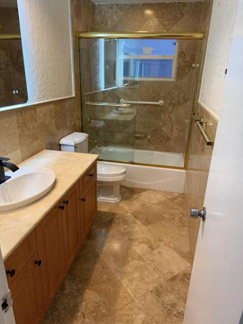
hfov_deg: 56.8
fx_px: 225
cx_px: 122
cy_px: 162
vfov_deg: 71.6
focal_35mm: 24
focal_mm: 6.76
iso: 250
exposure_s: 1/60
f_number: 1.78
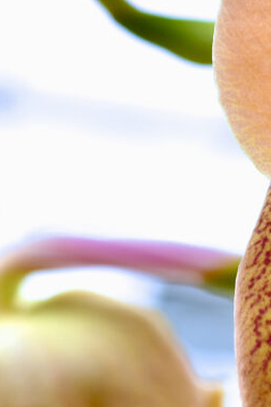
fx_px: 2893
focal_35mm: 256
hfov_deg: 5.3
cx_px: 421
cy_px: 175
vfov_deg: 8.0
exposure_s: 1/60
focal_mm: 60
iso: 200
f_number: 8
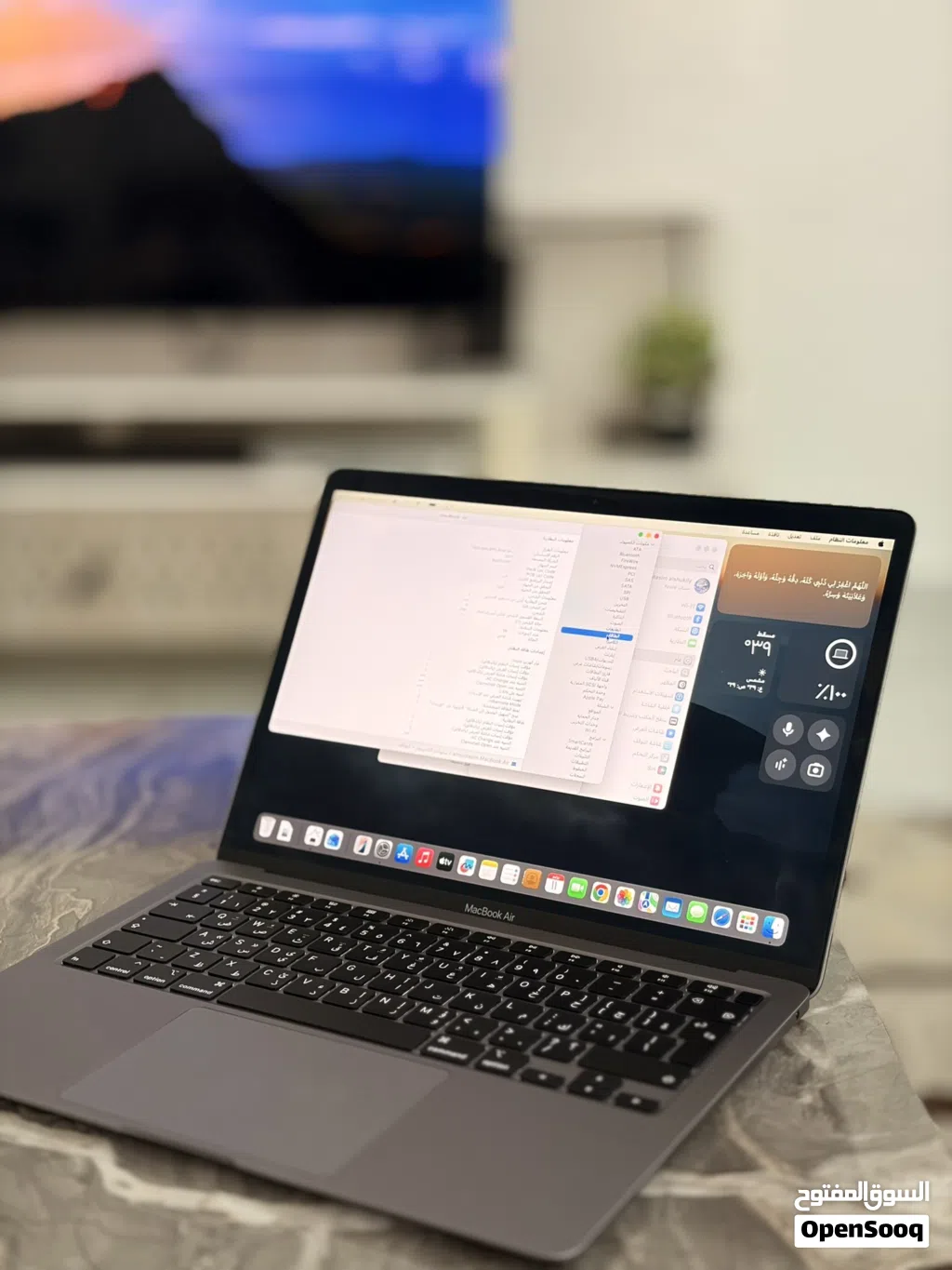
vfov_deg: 36.8
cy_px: 635
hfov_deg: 28.0
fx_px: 1906
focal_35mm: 52
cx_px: 476
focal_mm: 5.96
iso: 125
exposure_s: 1/40
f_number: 1.6
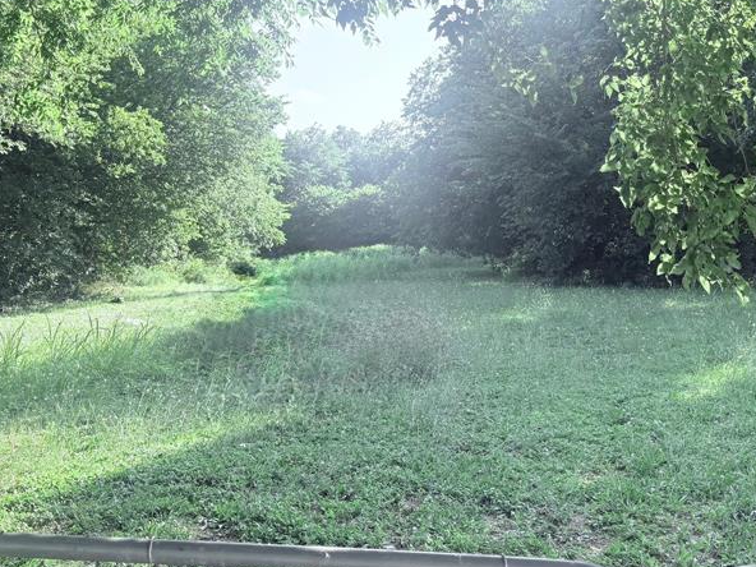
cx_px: 359
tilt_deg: +5.6
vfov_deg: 31.5
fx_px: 983
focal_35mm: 45
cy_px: 124
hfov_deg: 42.1
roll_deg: +1.1
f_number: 1.6
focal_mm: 5.96
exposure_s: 1/933
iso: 64
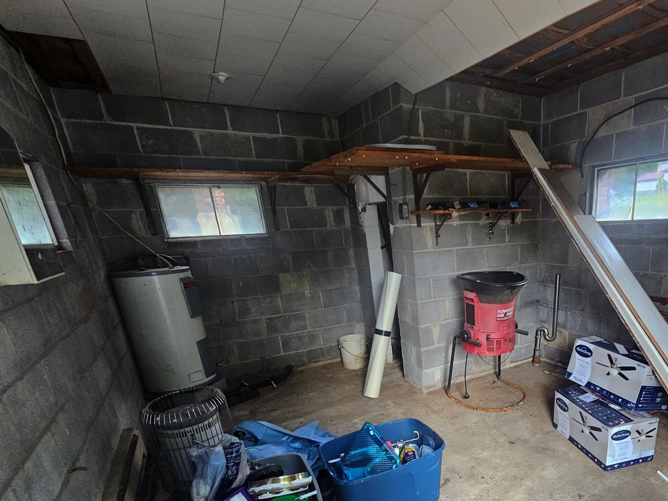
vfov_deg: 65.3
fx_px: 367
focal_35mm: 19
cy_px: 364
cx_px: 467
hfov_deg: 80.6
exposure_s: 1/60
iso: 250
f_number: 2.2
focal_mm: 2.2
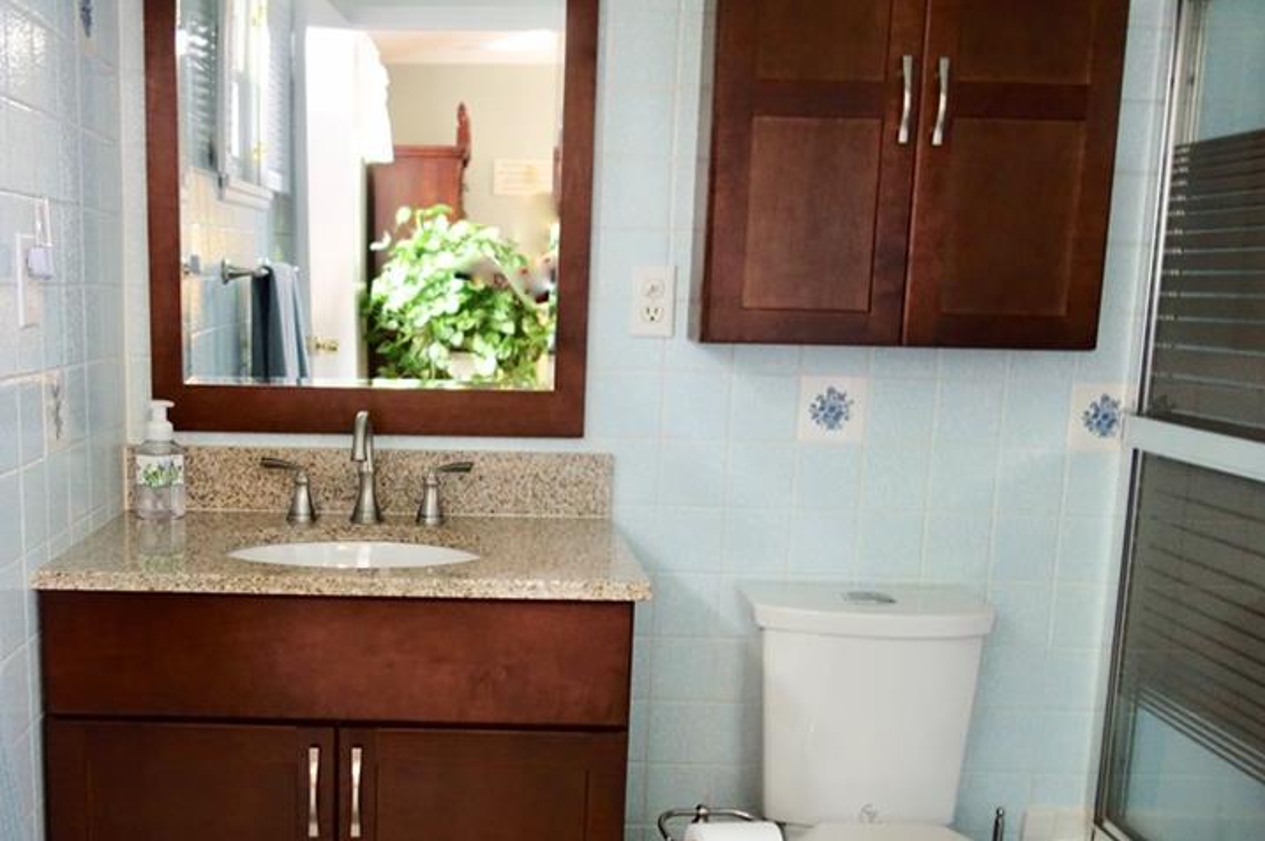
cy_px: 543
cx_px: 452
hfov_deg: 47.9
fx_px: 1405
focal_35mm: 40
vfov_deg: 33.1
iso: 500
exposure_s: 1/30
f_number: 1.8
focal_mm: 10.4
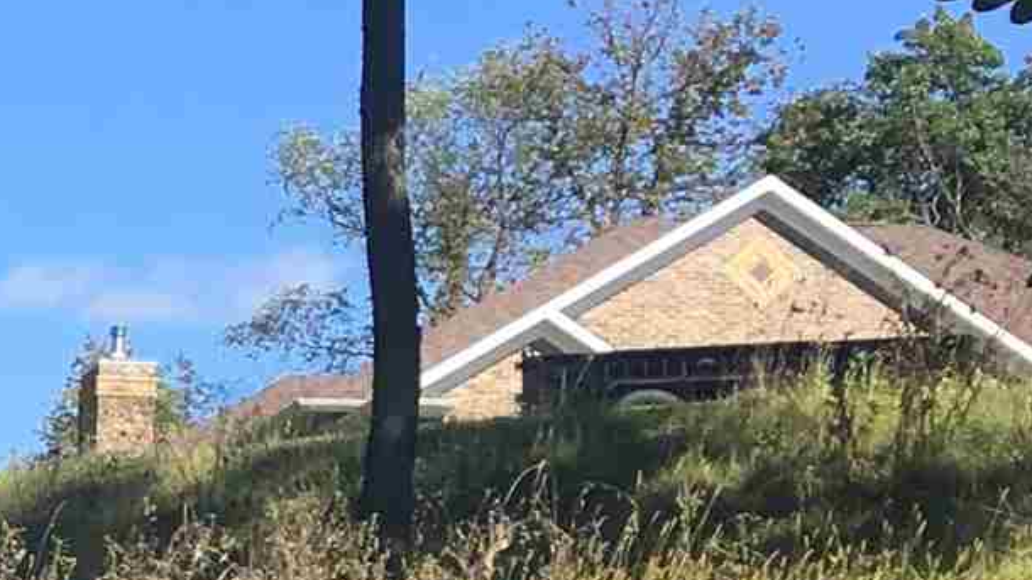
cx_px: -1372
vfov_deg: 7.5
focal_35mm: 159
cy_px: 795
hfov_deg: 11.4
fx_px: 4351
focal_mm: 4.15
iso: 25
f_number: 2.2
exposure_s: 1/746
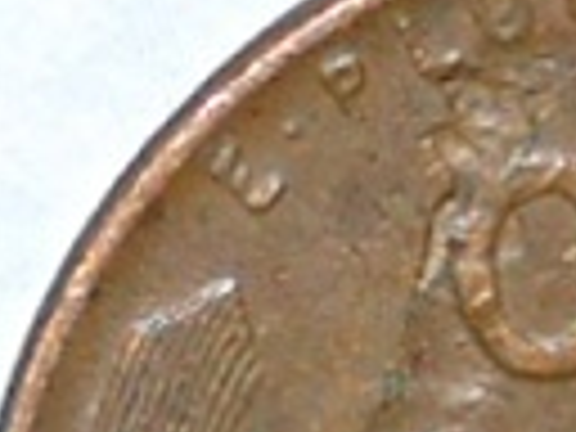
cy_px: 650
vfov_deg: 9.5
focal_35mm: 151
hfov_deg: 12.7
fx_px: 2513
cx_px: 736
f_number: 5.5
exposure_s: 1/30
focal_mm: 6.72
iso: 64
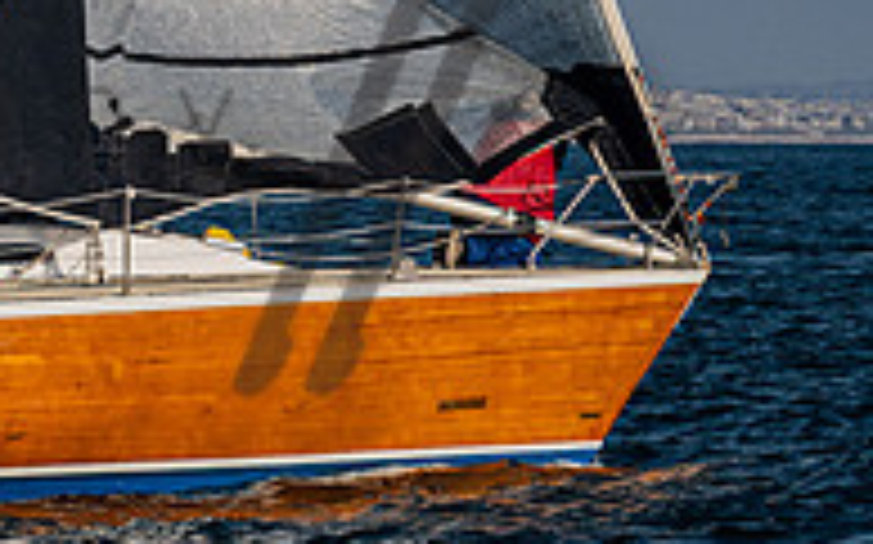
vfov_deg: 2.6
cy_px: -98
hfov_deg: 4.1
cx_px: -151
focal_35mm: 512
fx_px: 12174
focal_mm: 140
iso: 400
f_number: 6.3
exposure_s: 1/1600
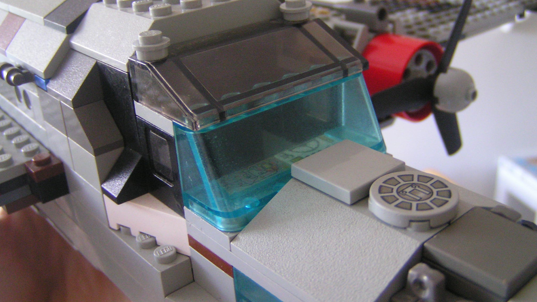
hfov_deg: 48.4
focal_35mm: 42
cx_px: 268
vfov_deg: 28.3
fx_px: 598
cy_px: 139
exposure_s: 1/30
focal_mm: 5.8
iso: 200
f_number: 2.8
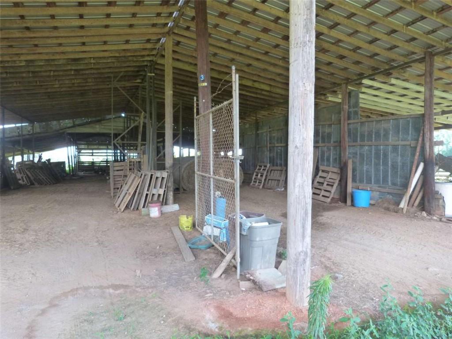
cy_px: 170
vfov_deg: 54.9
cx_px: 226
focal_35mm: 25
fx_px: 326
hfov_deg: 69.4
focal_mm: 4.5
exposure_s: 1/60
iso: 250
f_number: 2.8
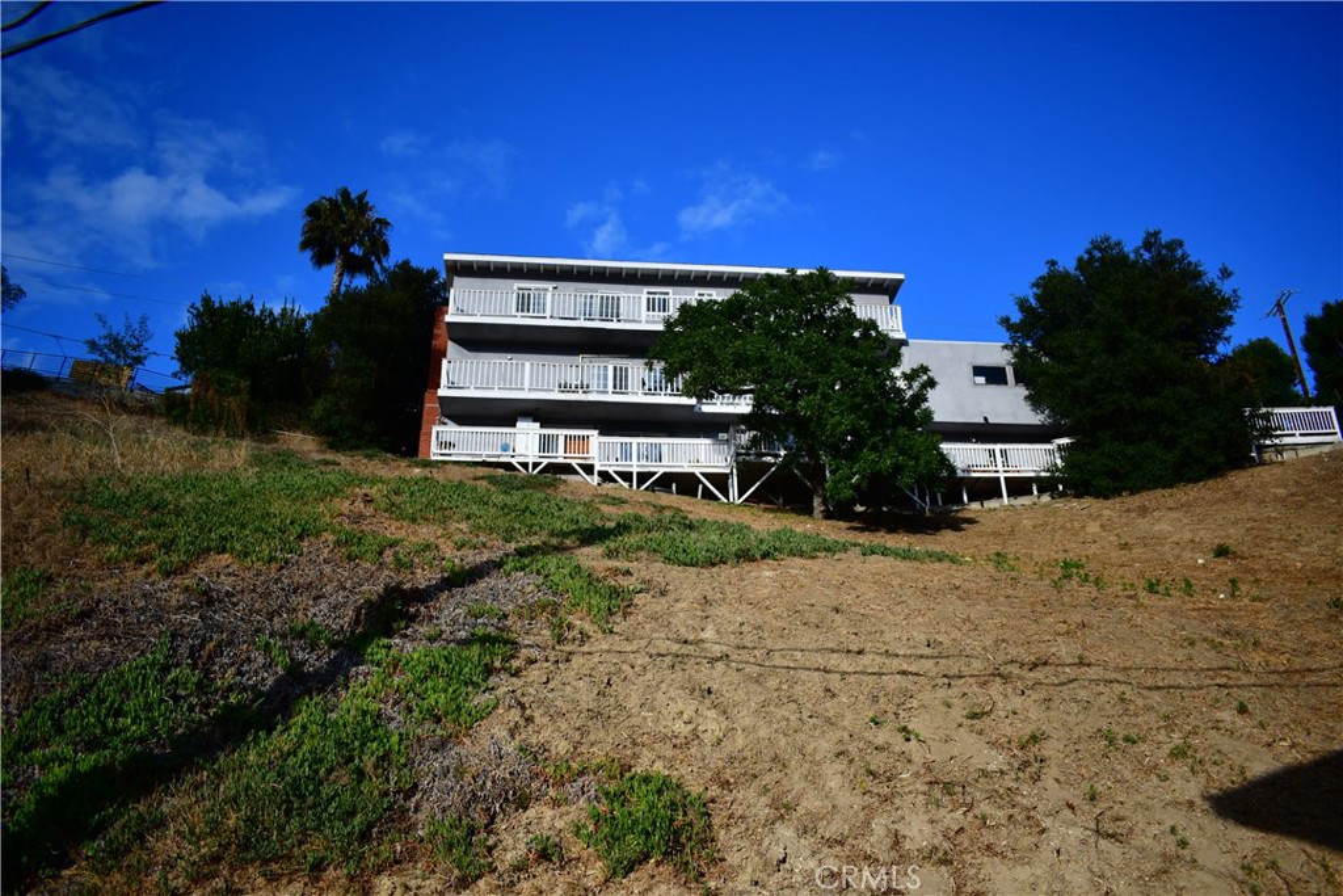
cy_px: 448
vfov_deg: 47.9
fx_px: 1007
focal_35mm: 27
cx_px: 672
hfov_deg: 67.4
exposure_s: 1/4000
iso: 200
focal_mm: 18
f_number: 3.5
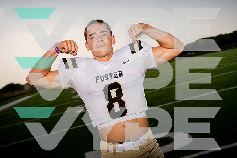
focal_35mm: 42
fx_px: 277
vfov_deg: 31.9
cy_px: 79
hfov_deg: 46.4
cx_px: 118
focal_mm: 42
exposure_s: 1/1250
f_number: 4.5
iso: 100
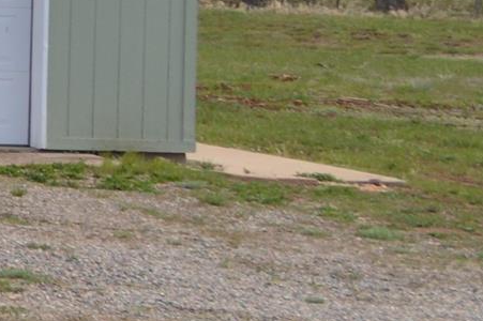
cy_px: -165
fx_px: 3285
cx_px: -983
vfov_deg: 5.5
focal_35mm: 245
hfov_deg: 7.4
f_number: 8
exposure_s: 1/200
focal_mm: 24
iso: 100
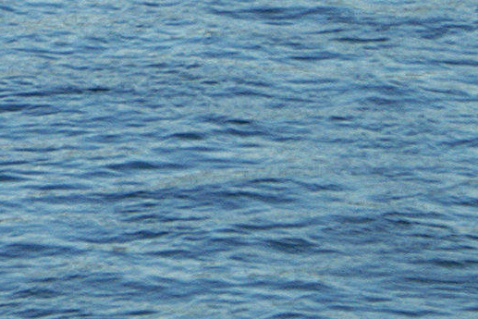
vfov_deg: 2.6
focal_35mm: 523
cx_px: -802
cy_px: -362
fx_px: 6946
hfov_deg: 3.9
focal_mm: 60
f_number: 7.1
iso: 100
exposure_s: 1/300
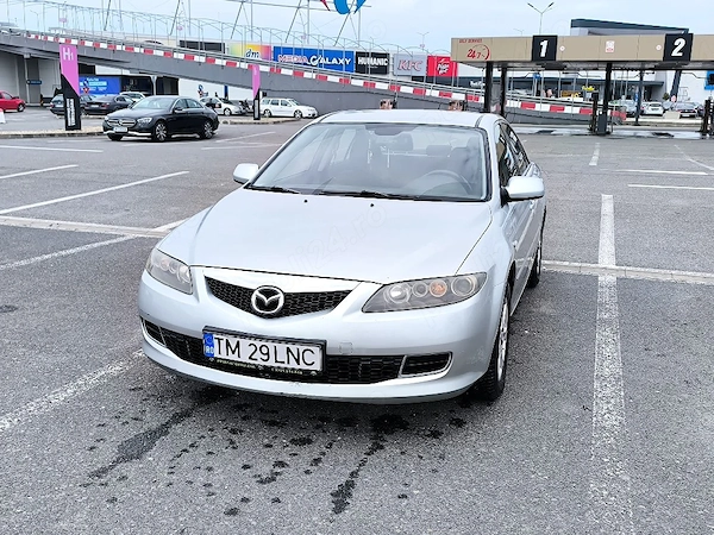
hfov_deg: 52.6
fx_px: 722
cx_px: 357
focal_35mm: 35
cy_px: 268
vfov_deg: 40.7
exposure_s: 1/625
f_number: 1.65
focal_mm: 6.14
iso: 50
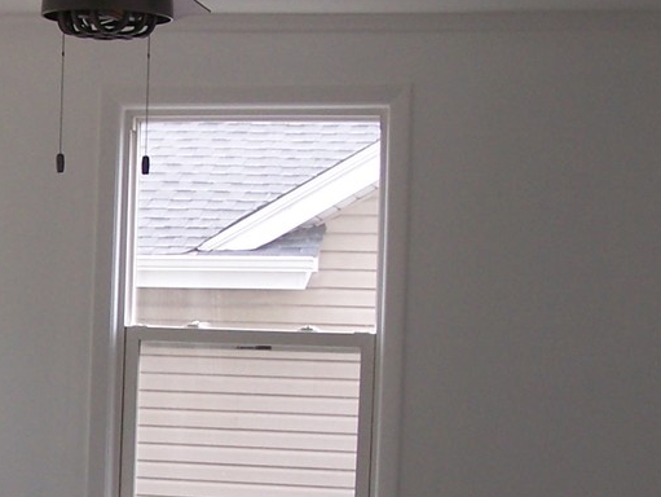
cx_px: 13
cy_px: 361
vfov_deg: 13.8
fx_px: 2045
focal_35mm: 107
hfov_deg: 17.9
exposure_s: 1/125
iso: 80
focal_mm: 6.3
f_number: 2.8
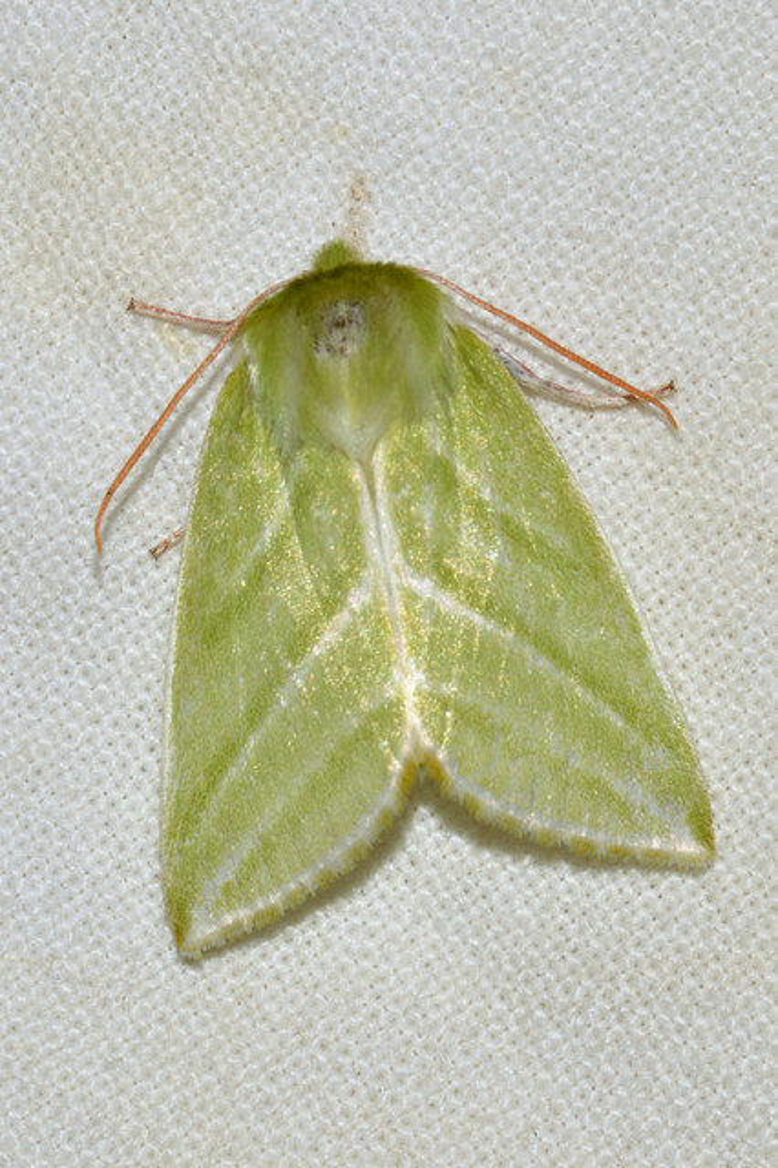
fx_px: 4867
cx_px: 389
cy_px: 584
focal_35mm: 150
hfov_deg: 9.1
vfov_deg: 13.7
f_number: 22
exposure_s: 1/200
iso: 100
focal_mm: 100
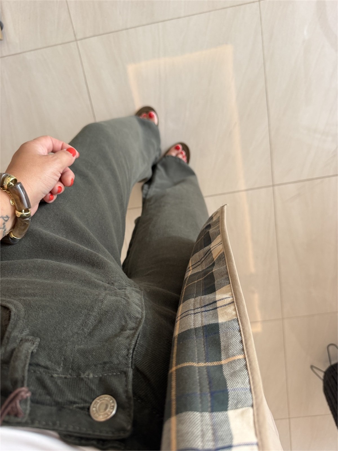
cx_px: 169
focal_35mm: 24
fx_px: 312
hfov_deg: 56.8
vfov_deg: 71.6
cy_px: 226
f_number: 1.78
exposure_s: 1/81
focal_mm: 6.76
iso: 200
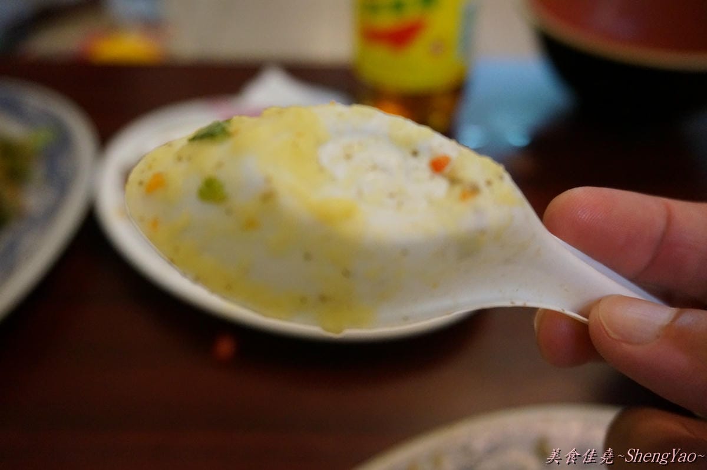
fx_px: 706
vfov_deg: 36.8
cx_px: 354
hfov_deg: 53.2
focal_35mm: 36
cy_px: 235
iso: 3200
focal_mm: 24
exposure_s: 1/160
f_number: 4.5
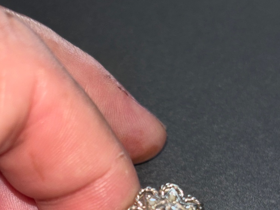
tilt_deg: -59.8
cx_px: 116
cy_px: 217
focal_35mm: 85
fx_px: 688
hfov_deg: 23.0
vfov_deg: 16.9
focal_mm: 5.96
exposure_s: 1/69
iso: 25
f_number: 1.6
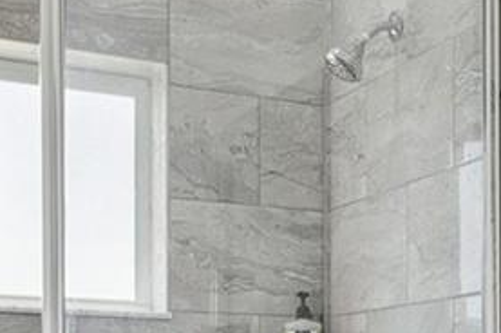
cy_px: 422
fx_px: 1126
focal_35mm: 81
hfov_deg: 23.6
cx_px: 548
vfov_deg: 16.0
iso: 400
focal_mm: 14
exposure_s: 1/40
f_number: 8
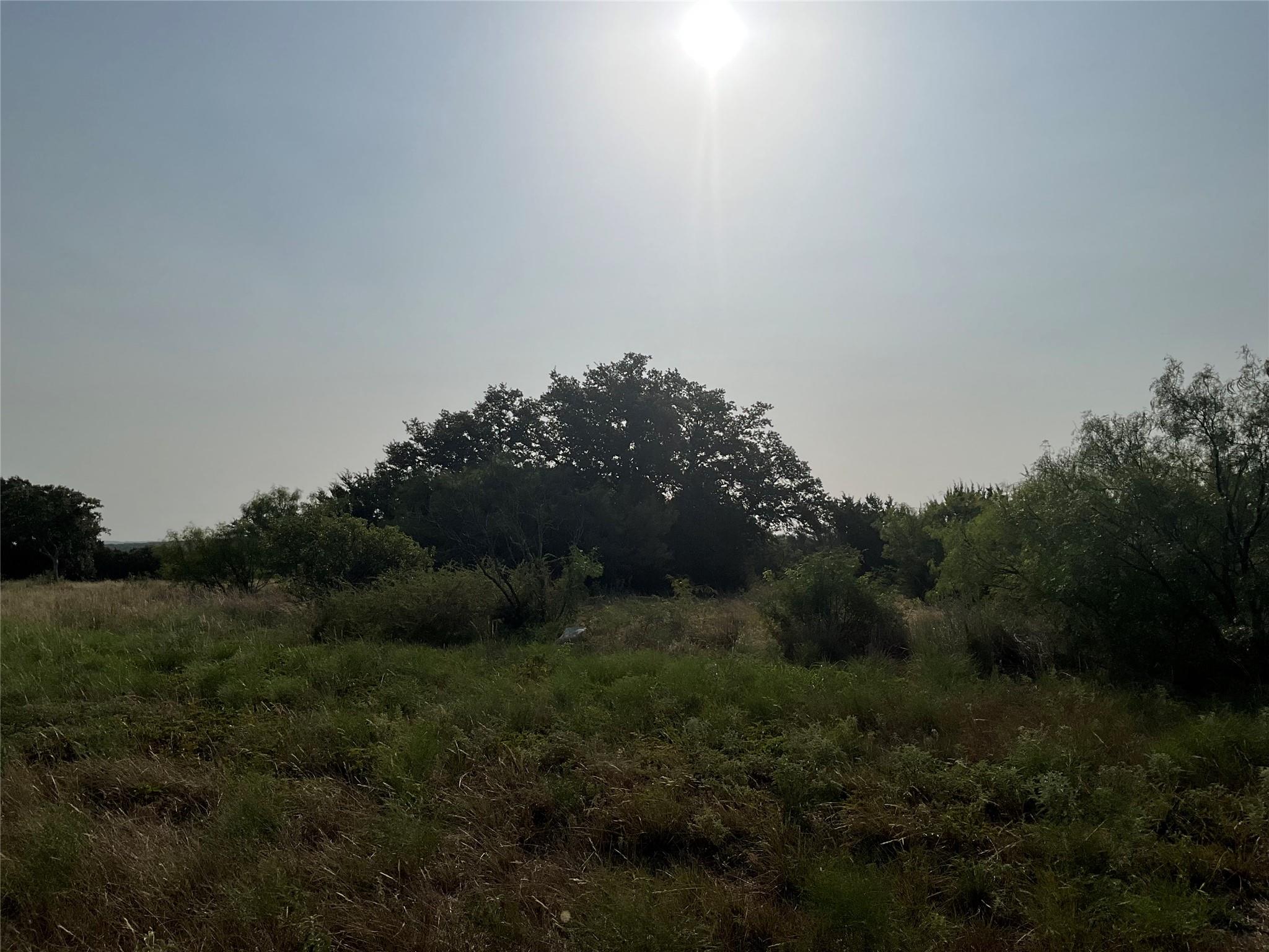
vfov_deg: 48.2
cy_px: 476
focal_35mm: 29
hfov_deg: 61.7
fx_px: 1063
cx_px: 634
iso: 20
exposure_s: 1/12658
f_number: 1.8
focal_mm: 3
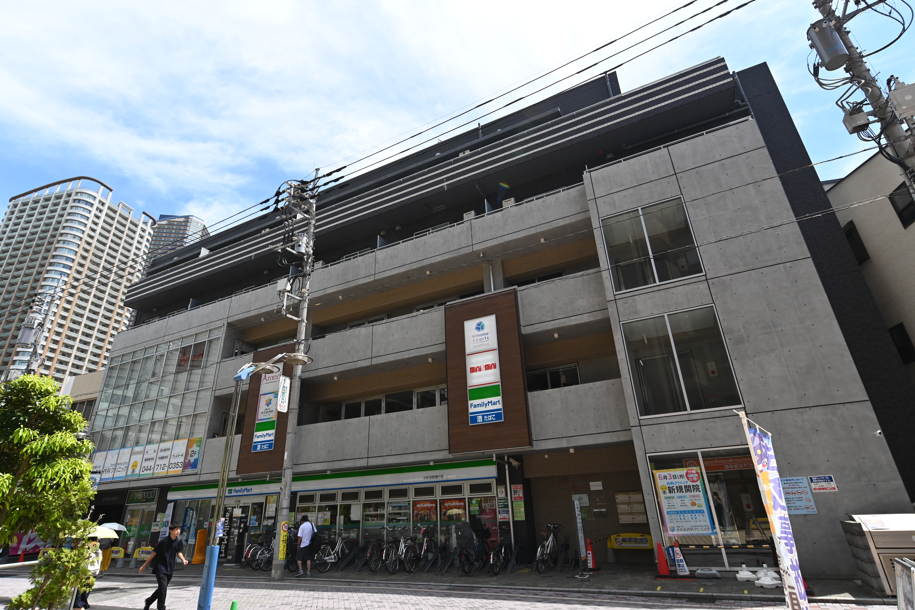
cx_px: 458
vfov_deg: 67.4
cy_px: 305
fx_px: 457
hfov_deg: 90.0
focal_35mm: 18
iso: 1250
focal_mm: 18
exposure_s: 1/2000
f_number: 7.1
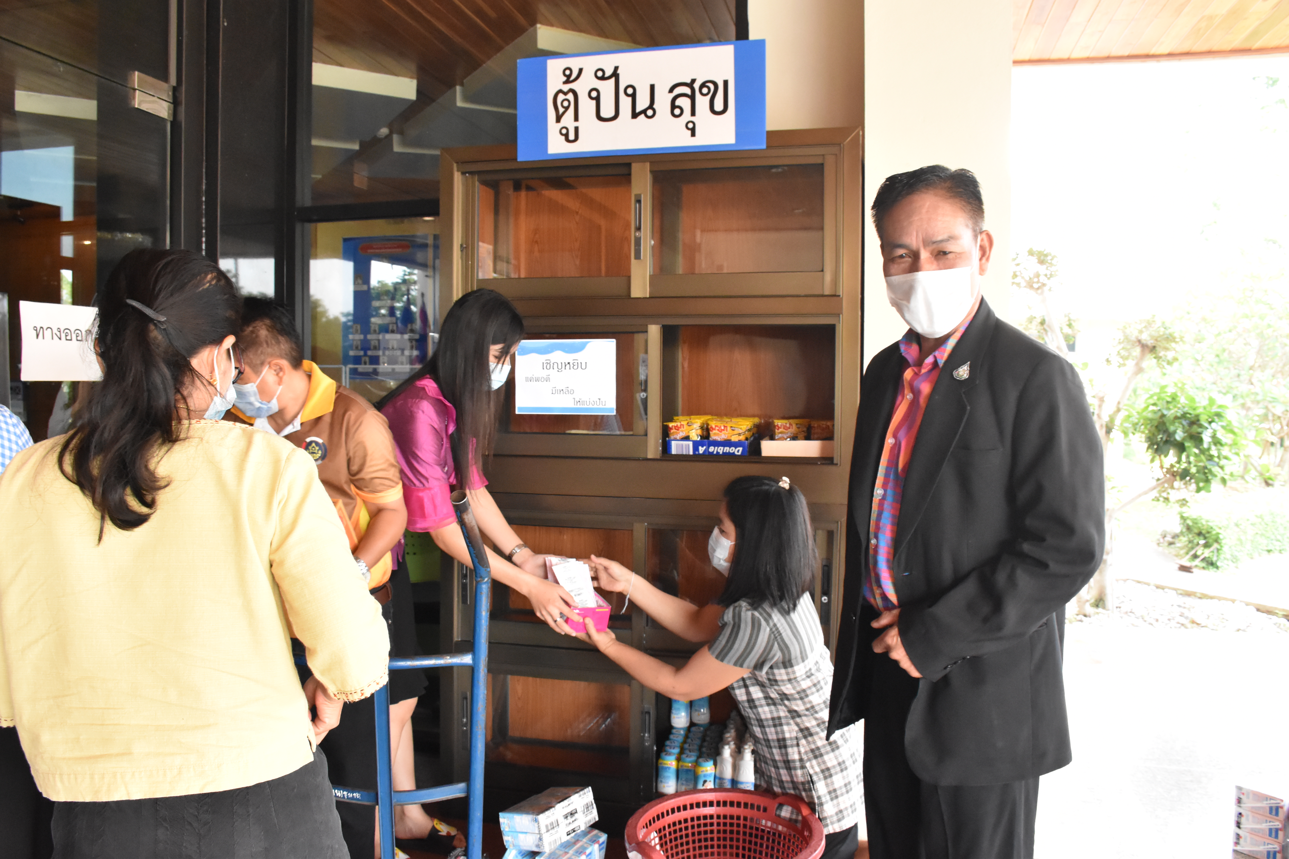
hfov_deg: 67.4
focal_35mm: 27
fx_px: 967
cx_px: 644
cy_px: 430
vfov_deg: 47.9
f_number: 7.1
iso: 4000
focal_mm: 18
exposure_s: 1/200
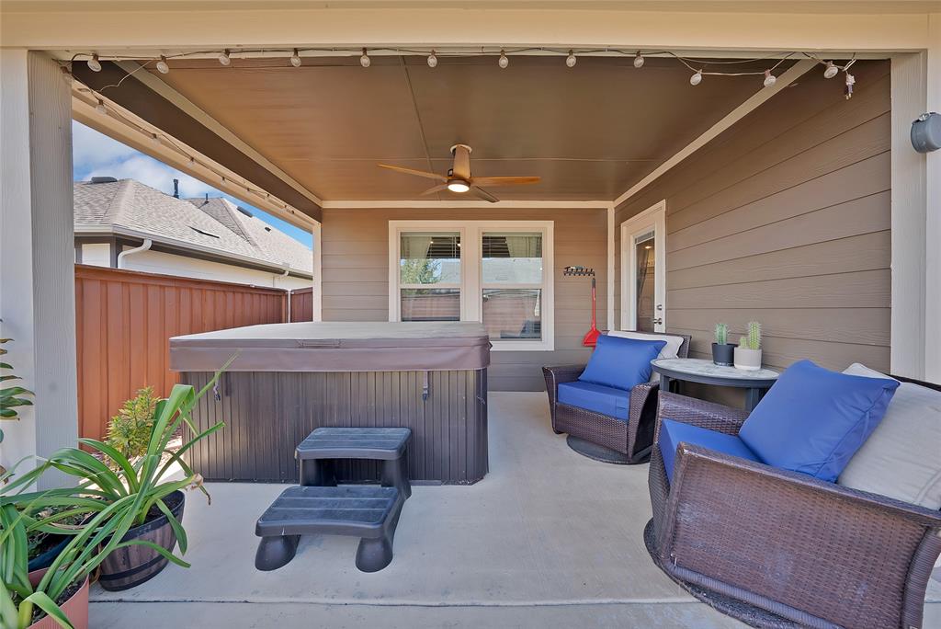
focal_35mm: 12
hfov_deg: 112.6
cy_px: 314
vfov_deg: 90.1
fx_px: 314
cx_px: 470
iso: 640
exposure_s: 1/25
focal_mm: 12
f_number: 9
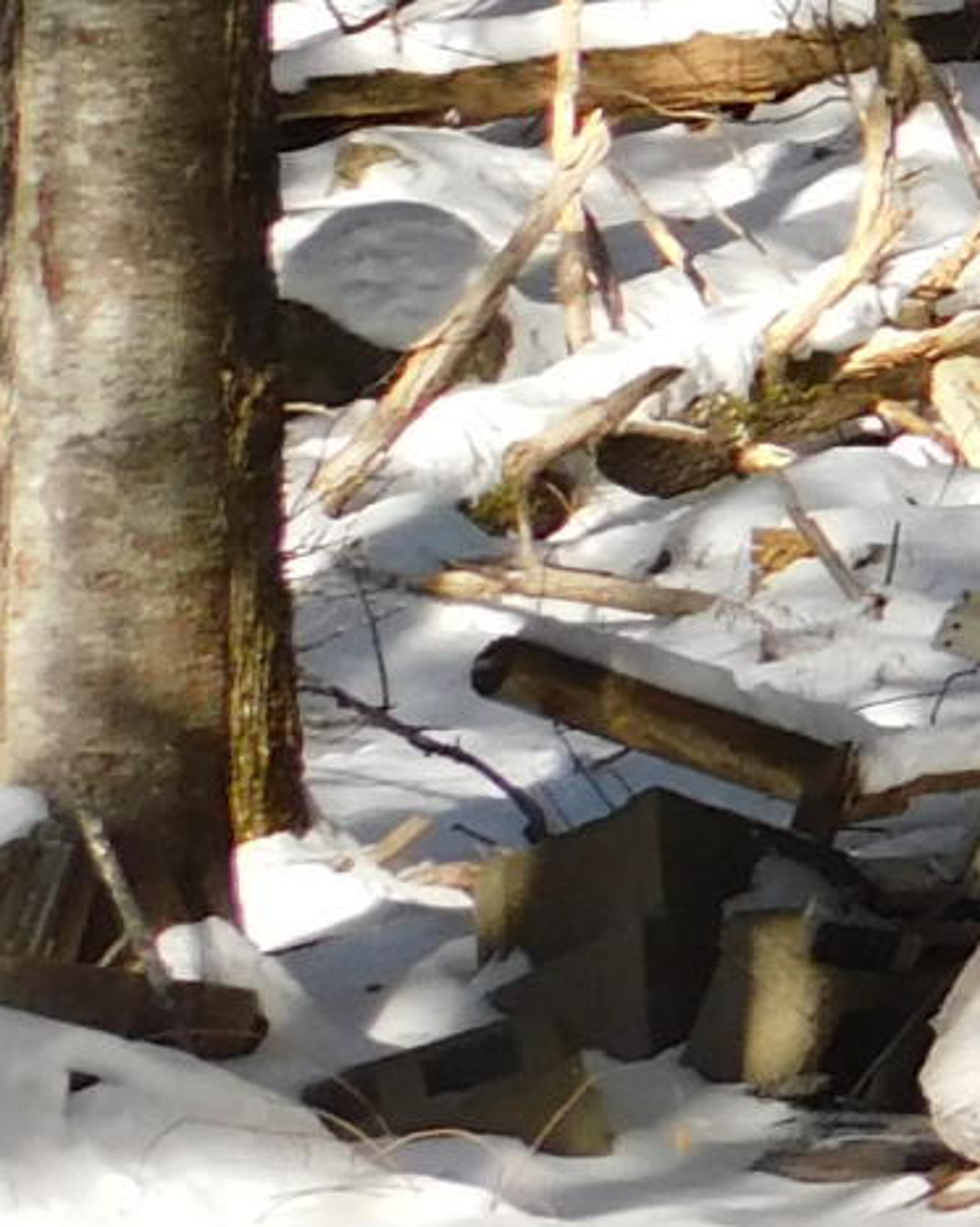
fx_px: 9109
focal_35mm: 251
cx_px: 3875
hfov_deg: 5.4
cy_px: -470
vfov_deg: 7.6
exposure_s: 1/640
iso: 125
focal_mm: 7.1
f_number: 3.6
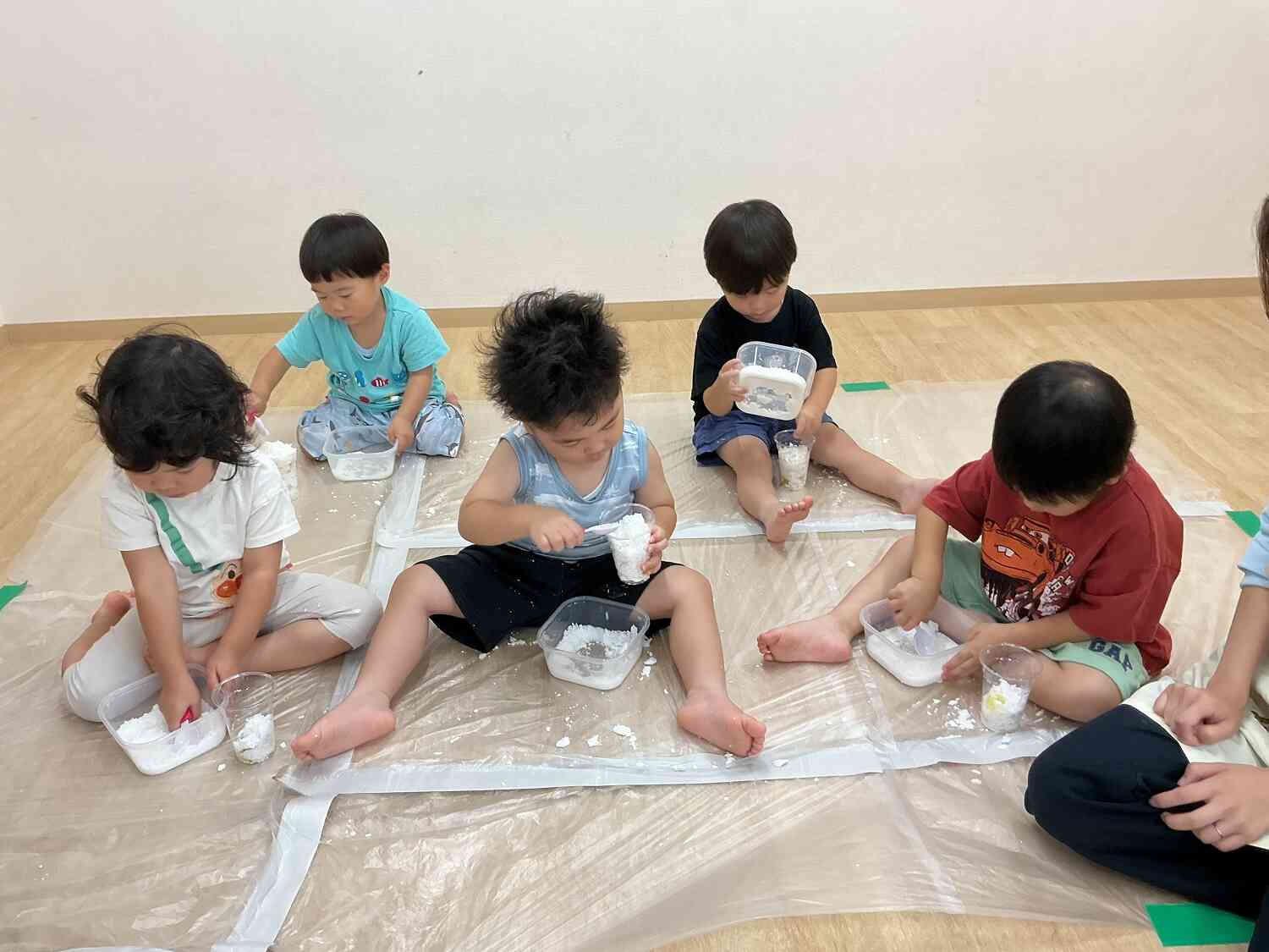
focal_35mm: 29
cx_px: 634
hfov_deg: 61.7
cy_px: 476
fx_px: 1063
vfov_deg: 48.2
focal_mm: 3
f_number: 1.8
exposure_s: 1/120
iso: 64
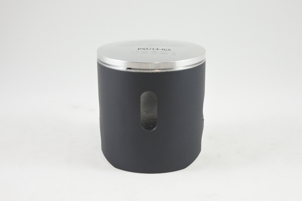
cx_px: 151
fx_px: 428
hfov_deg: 38.9
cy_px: 100
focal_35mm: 51
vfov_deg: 26.5
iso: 640
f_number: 4.5
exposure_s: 1/125
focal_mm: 18.9
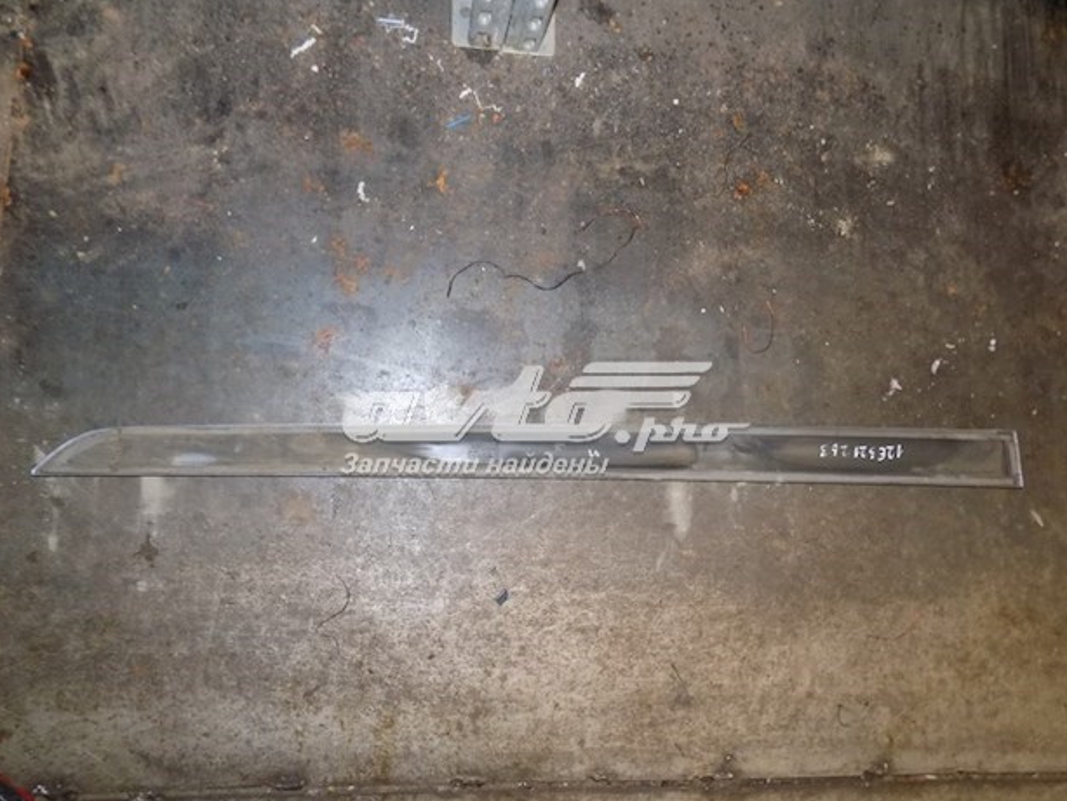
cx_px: 540
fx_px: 740
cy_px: 414
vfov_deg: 56.8
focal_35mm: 24
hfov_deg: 71.6
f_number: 3.1
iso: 200
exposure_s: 1/30
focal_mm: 4
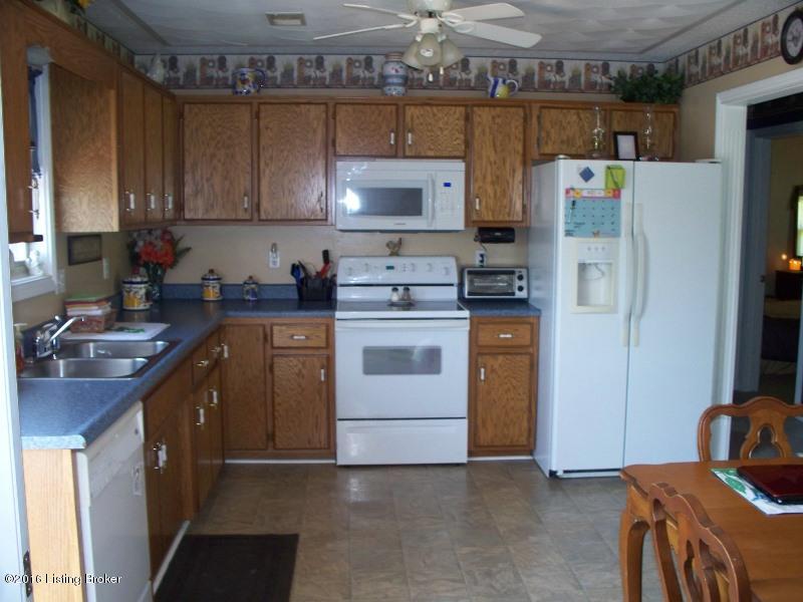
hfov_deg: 51.4
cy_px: 301
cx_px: 402
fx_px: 835
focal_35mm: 36
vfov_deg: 39.7
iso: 200
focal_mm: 7.54
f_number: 2.8
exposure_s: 1/60
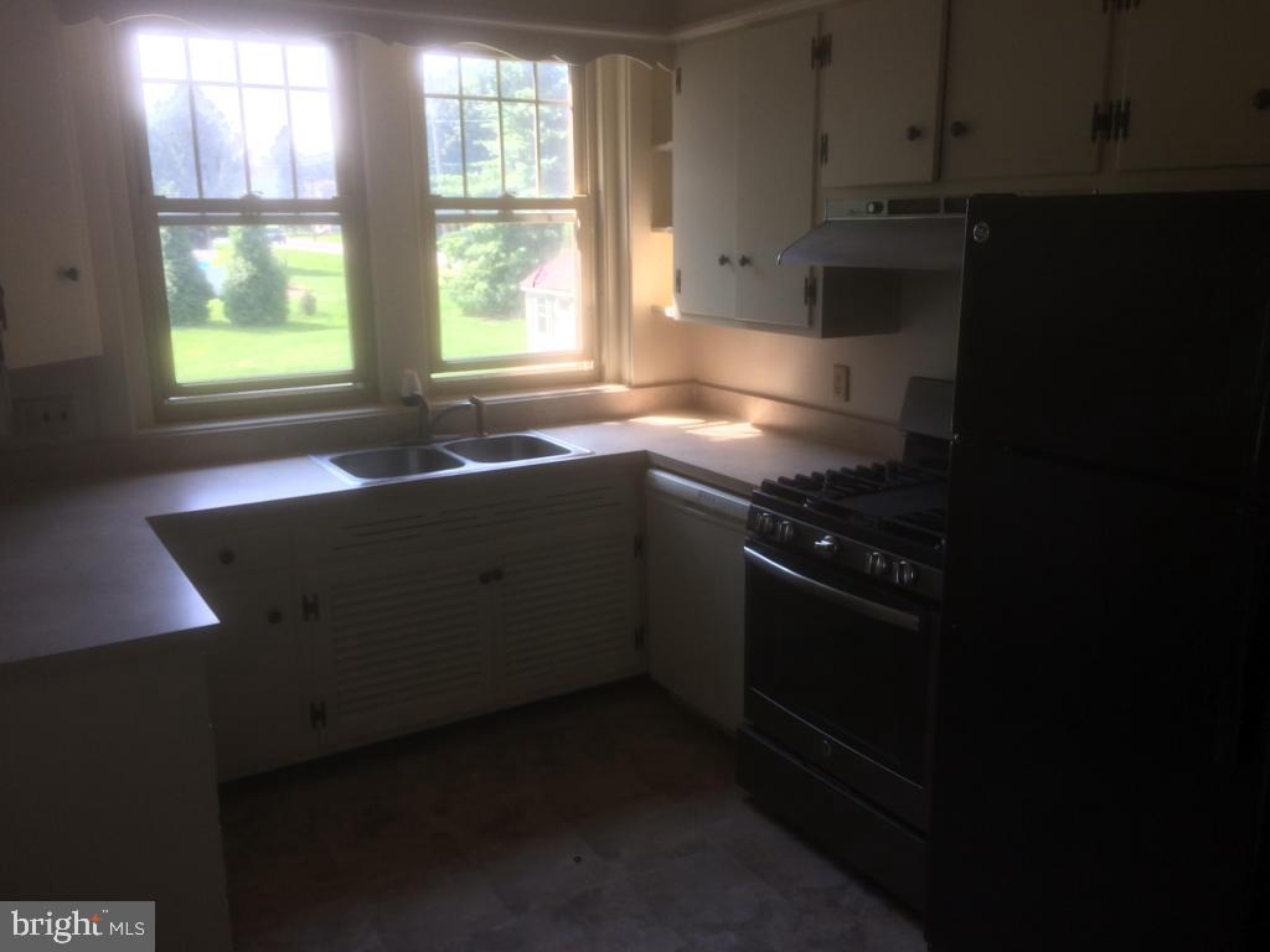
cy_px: 476
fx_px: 1064
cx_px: 635
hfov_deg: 61.7
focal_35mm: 29
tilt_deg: -11.5
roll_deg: +0.3
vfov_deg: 48.2
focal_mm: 4.15
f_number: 2.2
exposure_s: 1/60
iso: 40
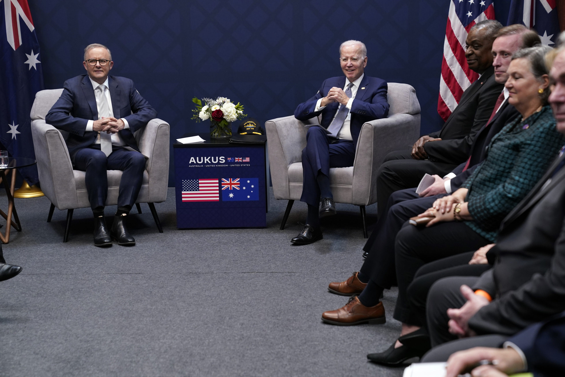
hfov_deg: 31.0
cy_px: 188
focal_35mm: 65
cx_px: 282
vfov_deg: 20.9
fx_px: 1020
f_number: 4
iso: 2000
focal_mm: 65
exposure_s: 1/500
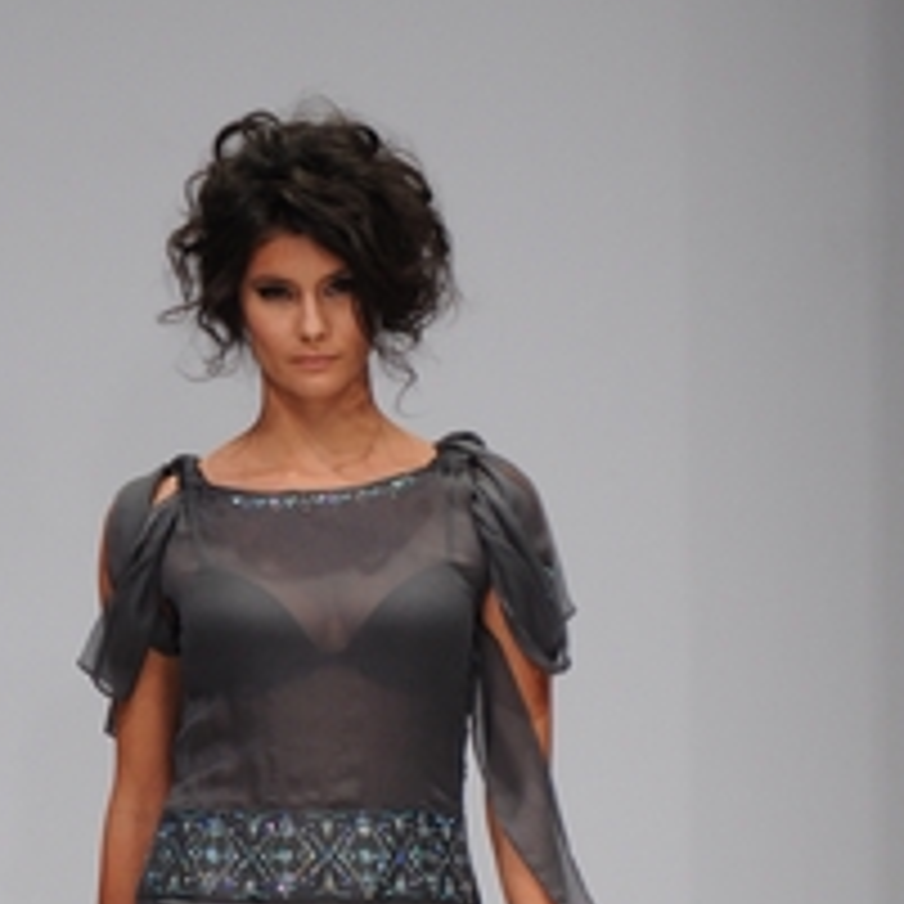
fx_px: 18026
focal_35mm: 610
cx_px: 263
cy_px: 926
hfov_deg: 2.9
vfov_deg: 2.9
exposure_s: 1/250
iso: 640
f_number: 3.5
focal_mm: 185
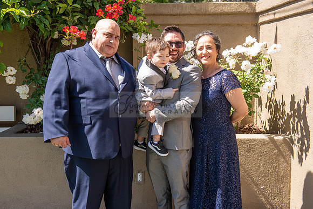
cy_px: 104
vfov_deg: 30.5
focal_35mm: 44
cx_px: 156
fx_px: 383
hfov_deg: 44.5
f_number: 6.3
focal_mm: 44
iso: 100
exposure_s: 1/100
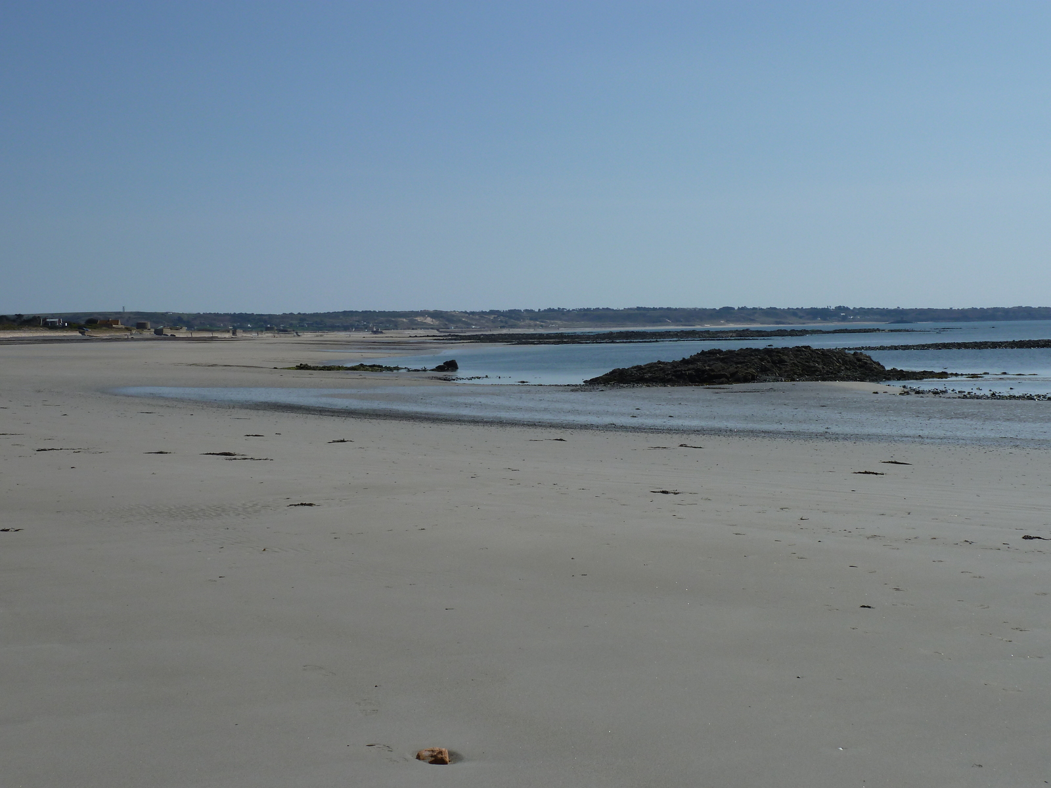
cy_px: 394
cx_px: 526
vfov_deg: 30.3
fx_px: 1457
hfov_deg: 39.7
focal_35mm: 48
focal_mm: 7.9
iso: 80
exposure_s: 1/640
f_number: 5.6
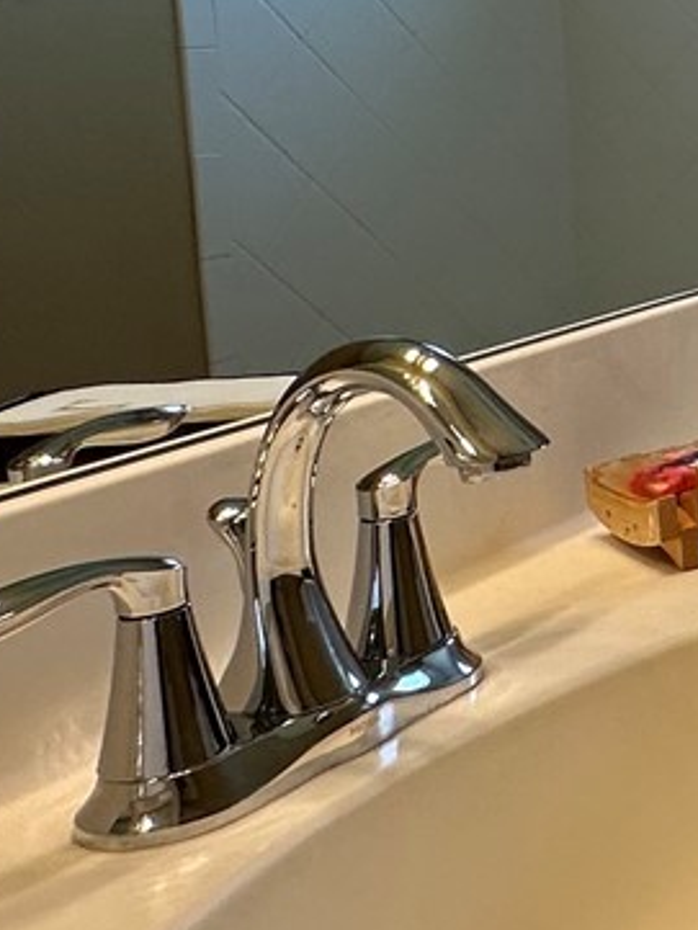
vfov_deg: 30.1
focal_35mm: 62
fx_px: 1666
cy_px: 137
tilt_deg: -4.9
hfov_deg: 17.5
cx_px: 1363
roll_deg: +1.3
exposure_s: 1/149
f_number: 2.2
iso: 40
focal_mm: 2.22
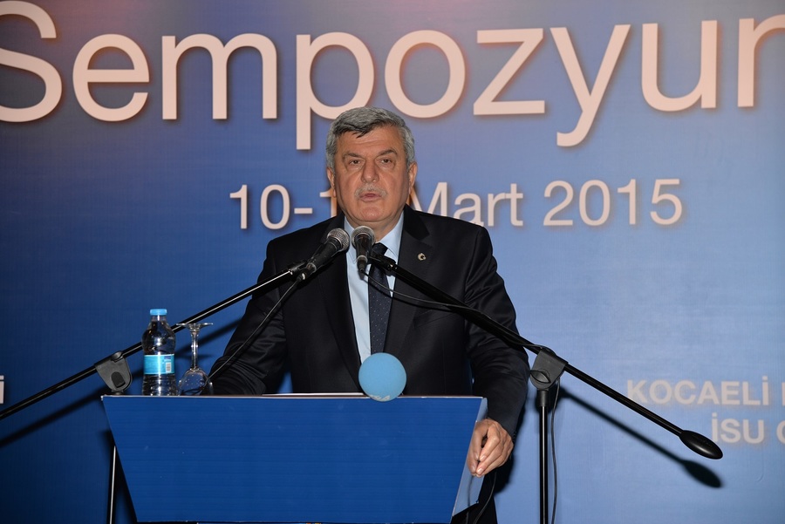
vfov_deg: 15.9
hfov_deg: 23.6
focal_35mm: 86
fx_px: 1876
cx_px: 392
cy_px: 262
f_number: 5
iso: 200
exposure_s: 1/60
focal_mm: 86
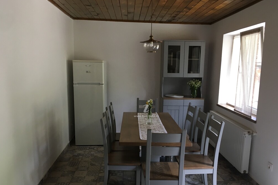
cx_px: 142
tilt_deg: -7.7
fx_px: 239
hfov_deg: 60.3
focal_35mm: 31
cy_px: 103
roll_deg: +0.2
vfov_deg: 42.3
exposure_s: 1/33
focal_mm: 4.15
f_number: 2.2
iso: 80
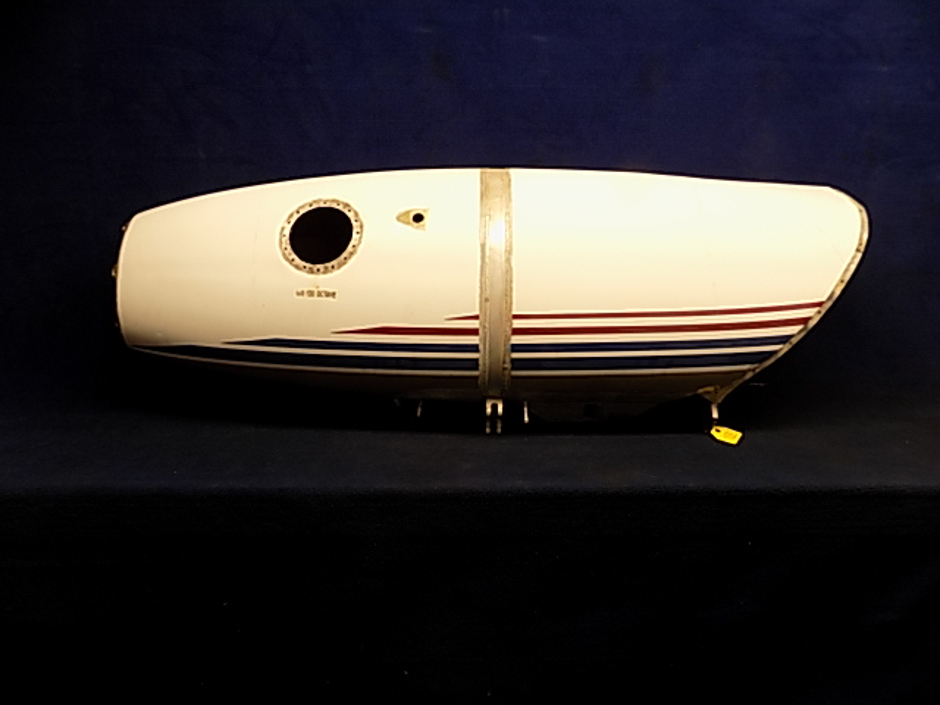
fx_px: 625
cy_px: 352
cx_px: 470
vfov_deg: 58.9
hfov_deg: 73.9
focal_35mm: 23
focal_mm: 4
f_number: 3.1
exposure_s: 1/40
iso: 80
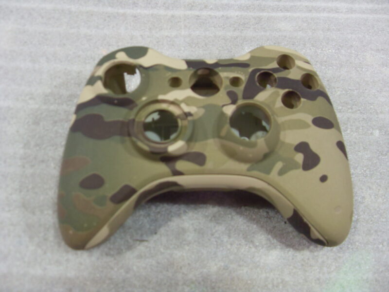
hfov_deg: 52.6
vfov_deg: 40.7
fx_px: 393
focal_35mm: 35
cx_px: 194
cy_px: 146
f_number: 2.8
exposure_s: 1/15
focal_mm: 6.3
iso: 200
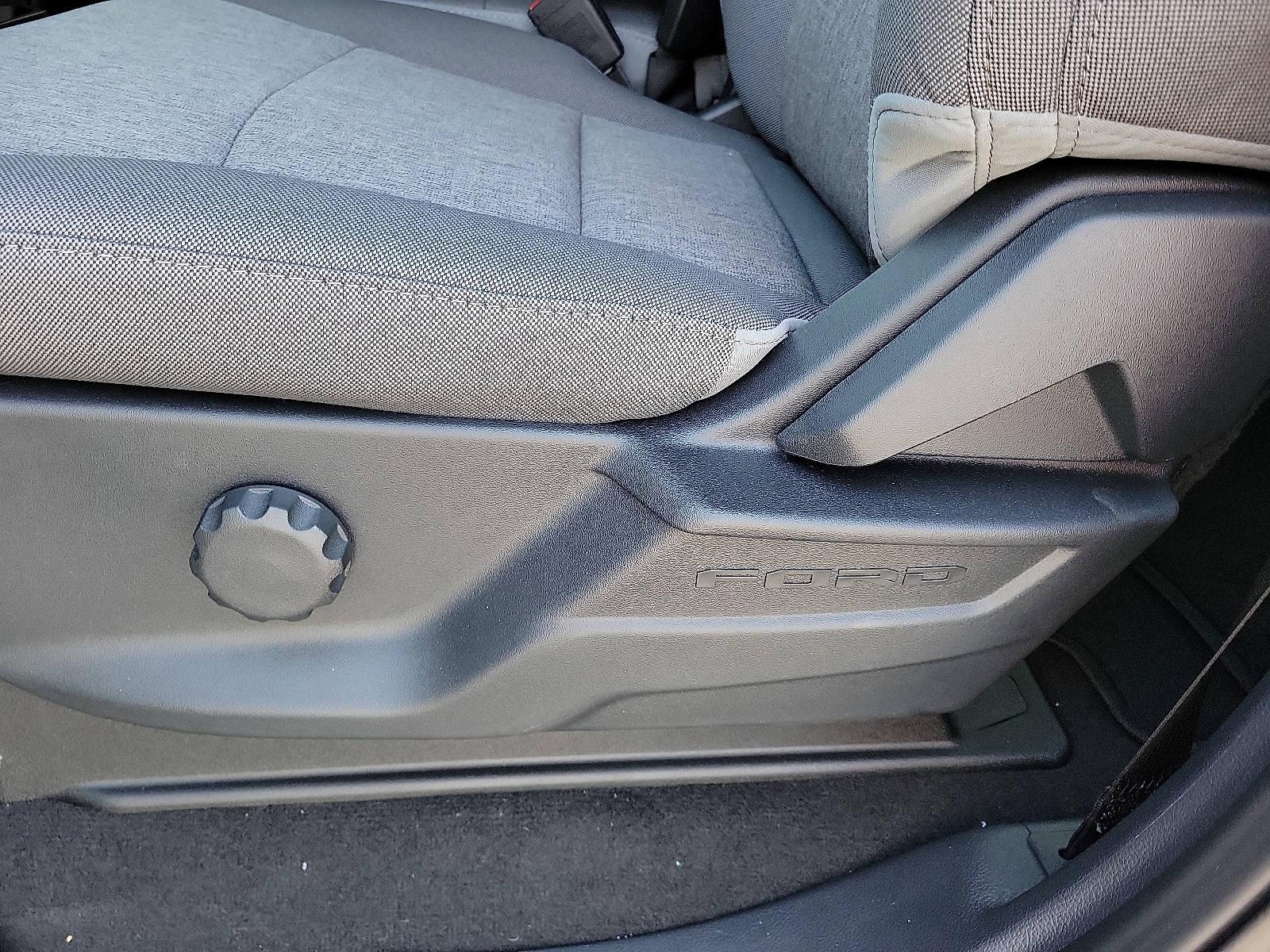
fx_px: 954
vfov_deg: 53.1
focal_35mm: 26
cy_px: 476
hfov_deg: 67.3
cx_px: 635
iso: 94
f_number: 1.8
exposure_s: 1/59.2
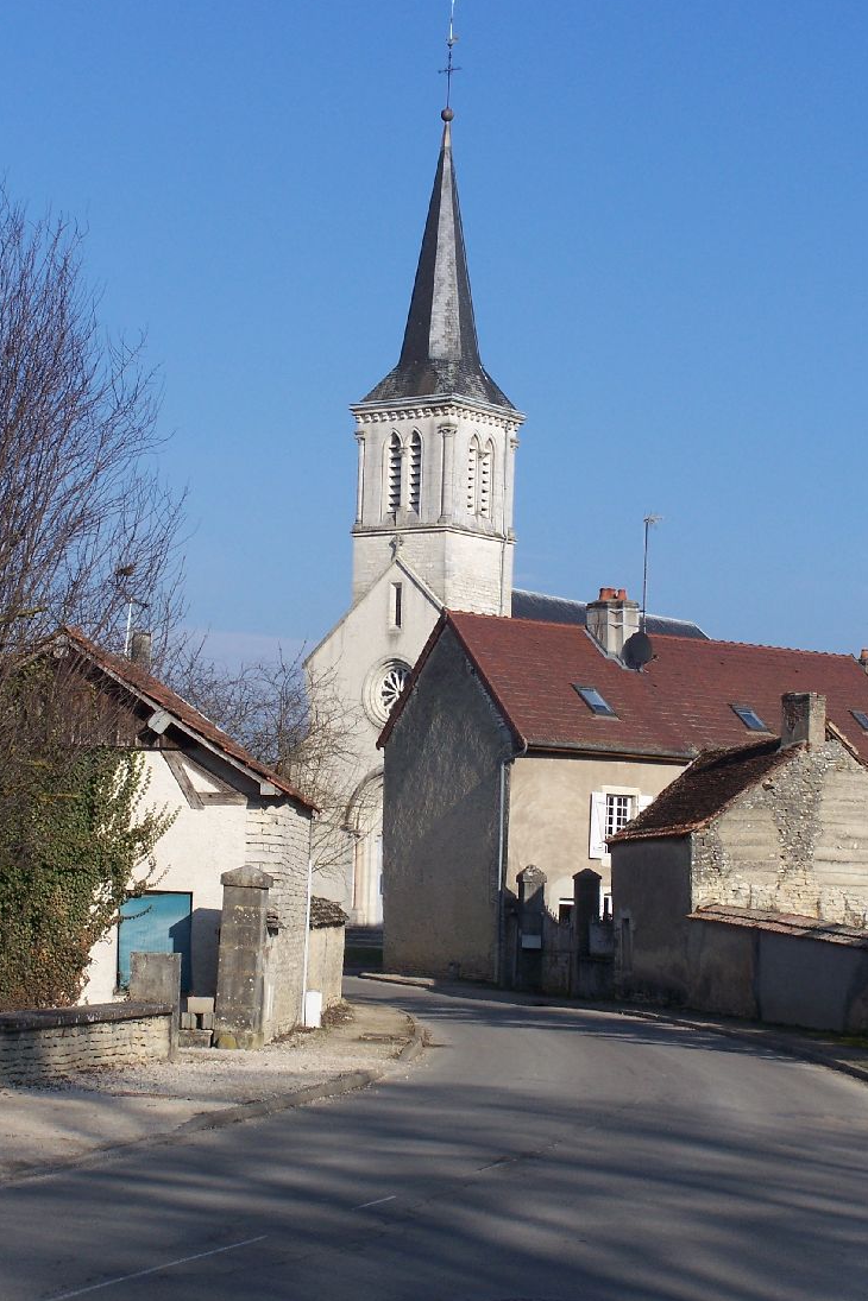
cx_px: 396
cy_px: 650
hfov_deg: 17.3
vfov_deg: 25.7
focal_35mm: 79
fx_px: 2857
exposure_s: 1/750
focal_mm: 12.4
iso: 80
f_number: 4.5
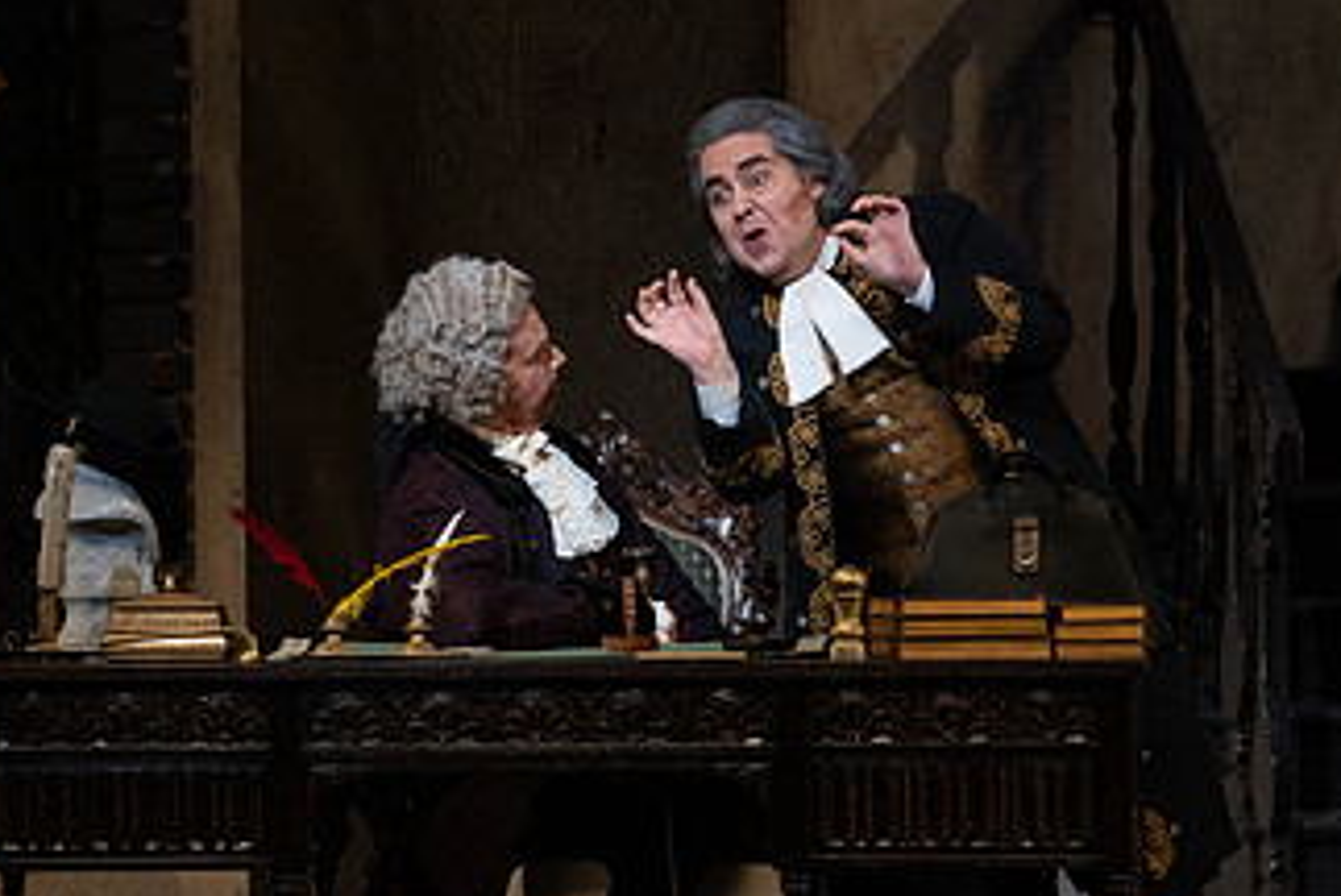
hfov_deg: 5.7
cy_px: 458
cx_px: 482
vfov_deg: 3.8
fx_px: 13384
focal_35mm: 359
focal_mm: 200
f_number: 9
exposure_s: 1/250
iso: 3200
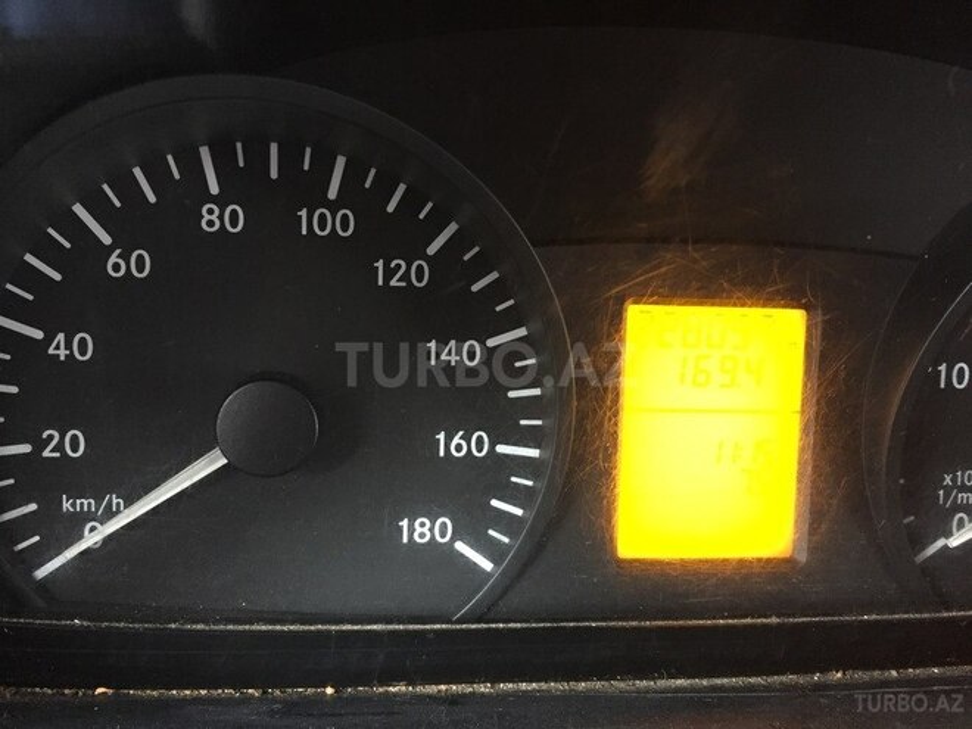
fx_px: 814
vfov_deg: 48.2
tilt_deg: -35.5
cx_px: 486
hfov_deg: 61.7
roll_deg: -4.3
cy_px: 364
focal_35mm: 29
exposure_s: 1/20
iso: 250
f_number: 2.2
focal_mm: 4.15
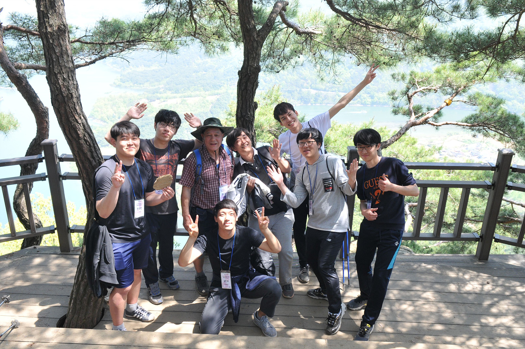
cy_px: 174
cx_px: 262
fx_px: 481
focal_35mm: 33
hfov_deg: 57.3
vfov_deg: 39.9
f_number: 7.1
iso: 500
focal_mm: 22
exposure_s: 1/160
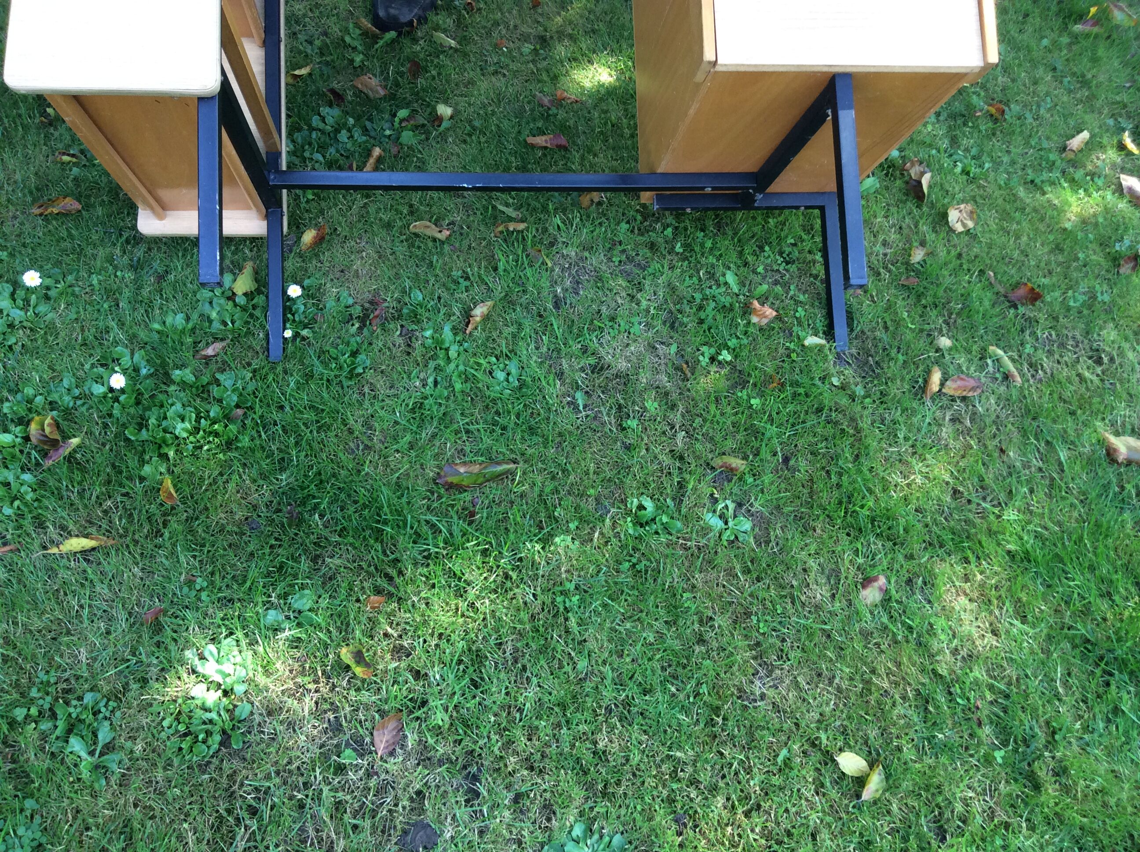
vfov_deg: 44.1
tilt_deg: -55.5
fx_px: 1052
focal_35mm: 32
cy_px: 426
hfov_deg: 56.9
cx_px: 570
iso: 64
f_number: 2.4
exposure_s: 1/100
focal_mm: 3.3
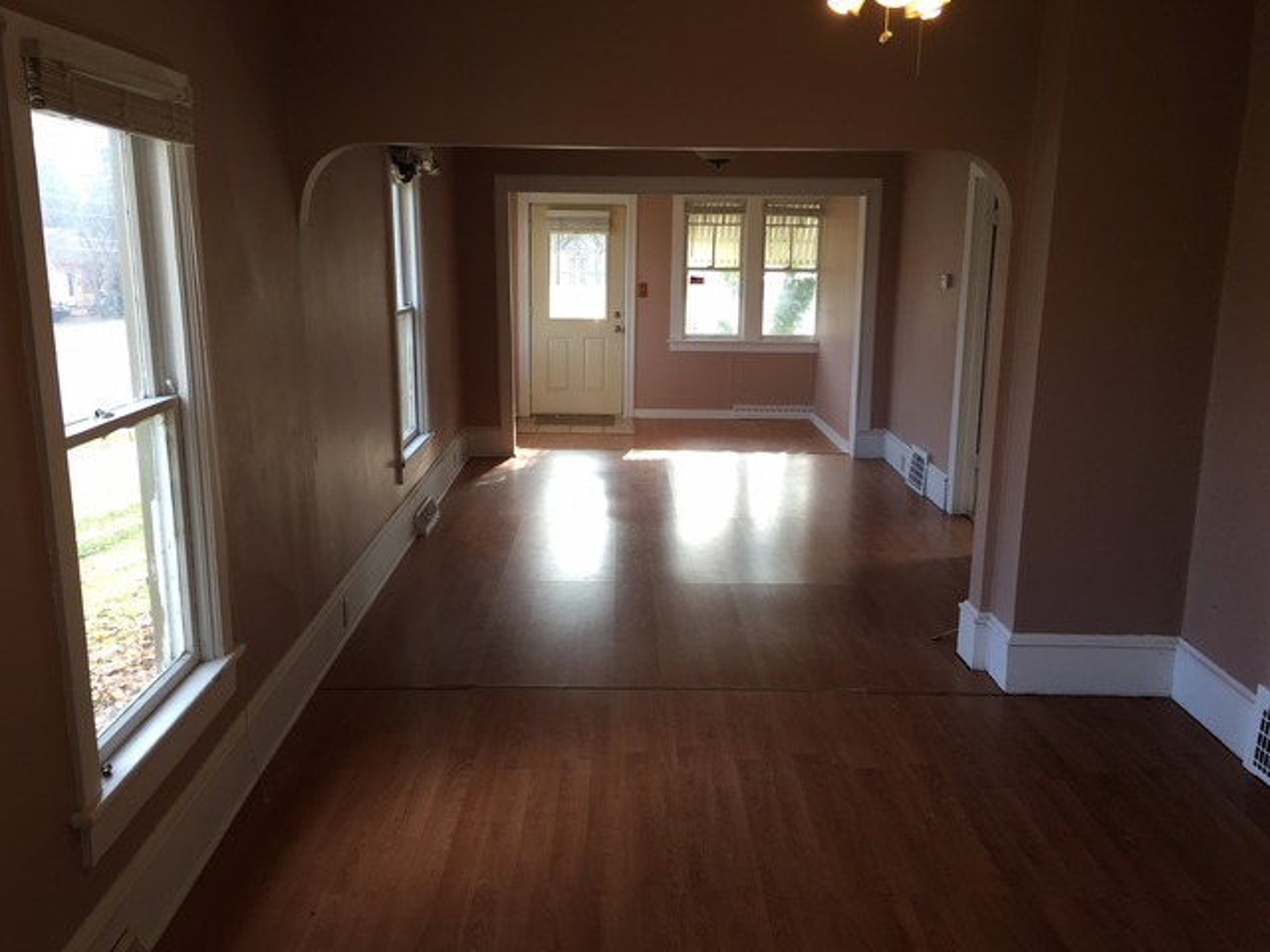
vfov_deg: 48.2
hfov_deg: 61.7
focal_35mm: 29
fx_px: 1064
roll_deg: -0.6
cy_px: 476
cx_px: 635
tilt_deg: -11.2
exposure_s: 1/60
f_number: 2.2
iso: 32
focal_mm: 4.15
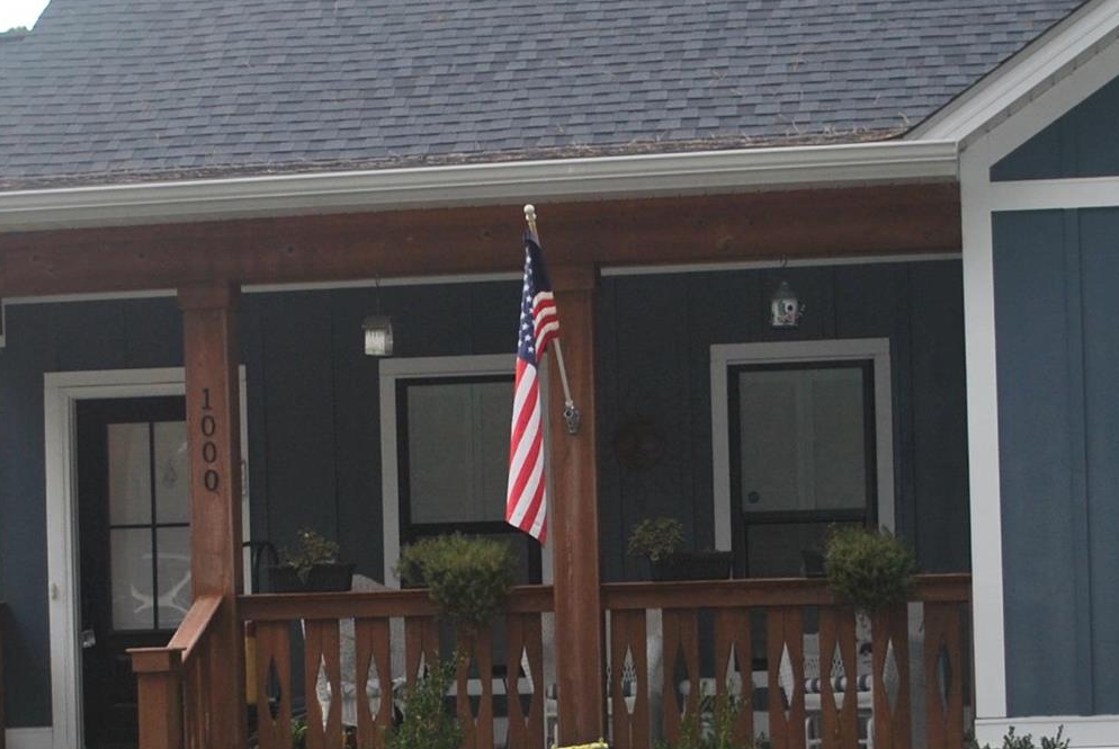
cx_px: 475
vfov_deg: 13.4
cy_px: 644
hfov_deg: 20.0
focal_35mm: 102
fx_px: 3174
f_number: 4
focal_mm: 22
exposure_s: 1/125
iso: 100
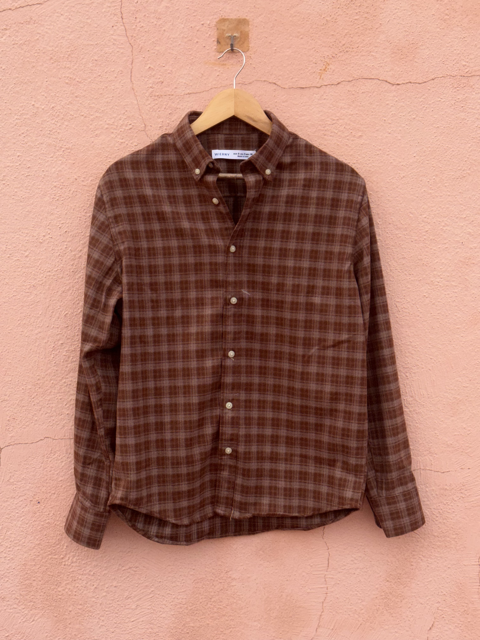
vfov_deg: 39.7
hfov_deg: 30.3
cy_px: 320
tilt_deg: -5.5
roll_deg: +0.0
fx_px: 887
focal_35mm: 48
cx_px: 240
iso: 50
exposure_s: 1/499
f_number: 1.78
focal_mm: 6.76
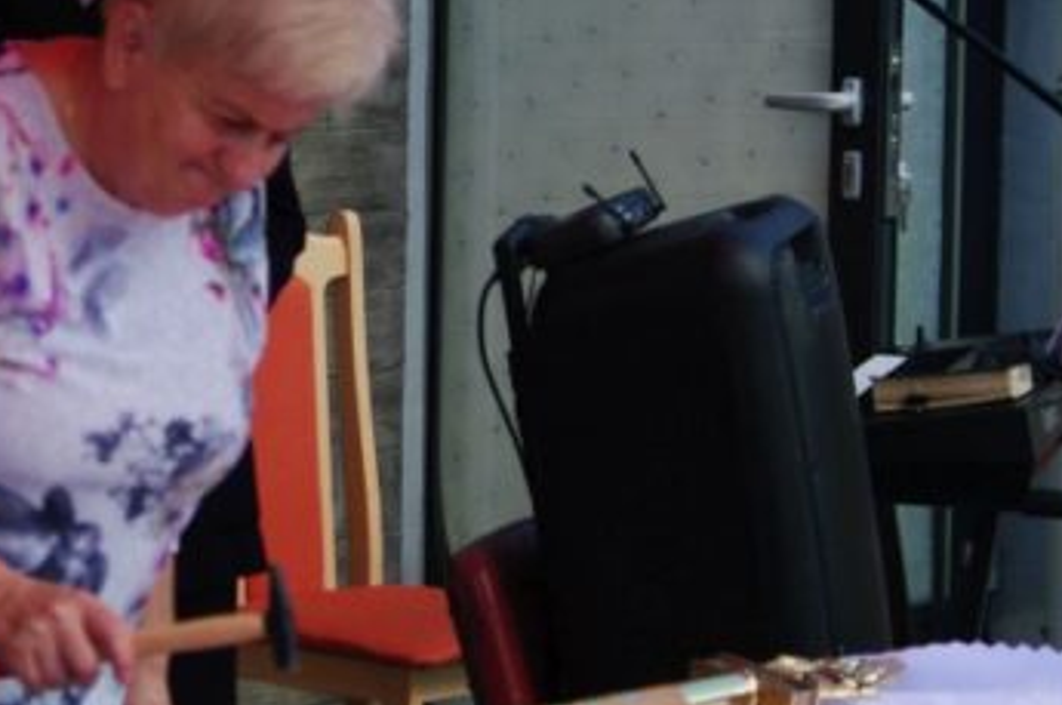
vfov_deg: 8.2
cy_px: 385
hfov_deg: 12.3
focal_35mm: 167
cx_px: 154
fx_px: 4920
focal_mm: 50
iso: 200
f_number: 4.5
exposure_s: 1/500
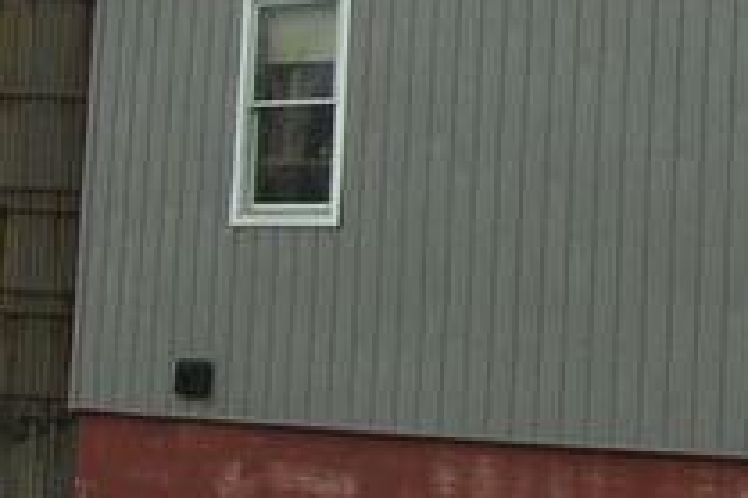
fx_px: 2720
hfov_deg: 15.3
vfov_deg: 10.2
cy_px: -150
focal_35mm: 131
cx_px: 798
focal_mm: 6.5
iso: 100
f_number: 7.7
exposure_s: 1/158
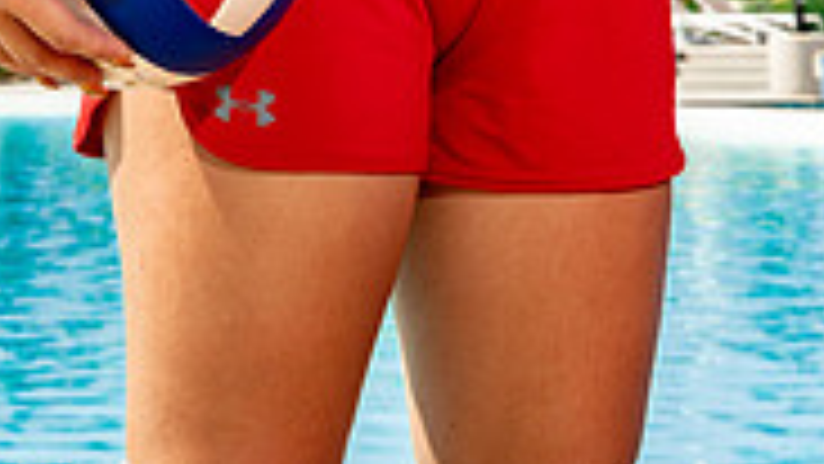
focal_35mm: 167
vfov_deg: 7.0
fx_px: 3649
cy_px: -545
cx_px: 351
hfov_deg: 12.9
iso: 100
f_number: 11
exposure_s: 1/250
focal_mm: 65
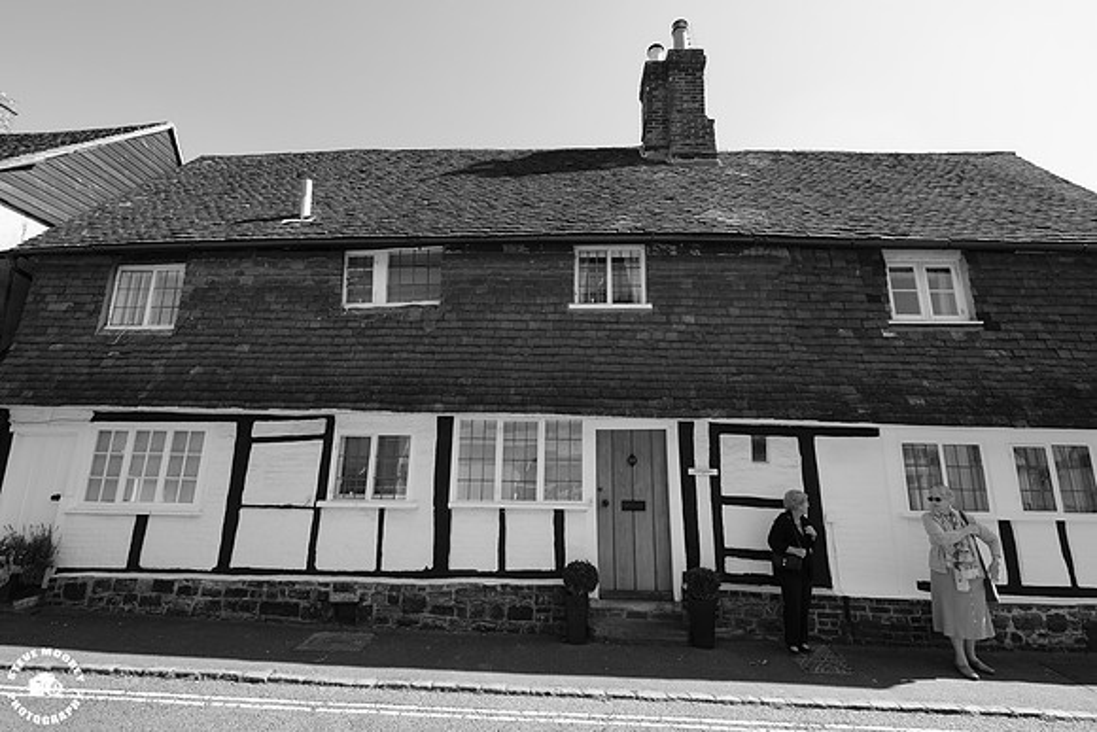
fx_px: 486
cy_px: 366
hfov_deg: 96.9
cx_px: 548
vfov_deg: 74.0
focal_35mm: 16
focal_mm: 10
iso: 250
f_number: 9
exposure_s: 1/125
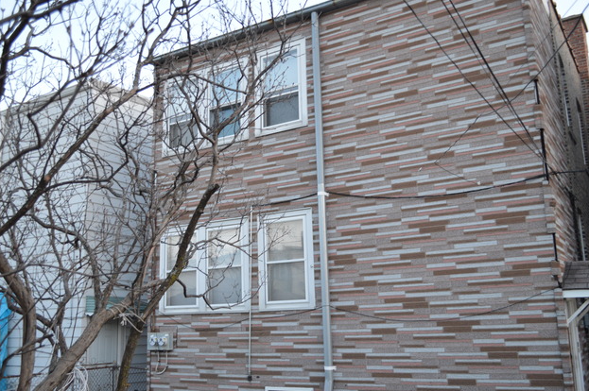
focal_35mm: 37
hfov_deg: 51.9
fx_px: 605
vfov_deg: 35.9
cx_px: 295
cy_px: 199
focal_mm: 24
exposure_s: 1/60
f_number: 4
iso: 400
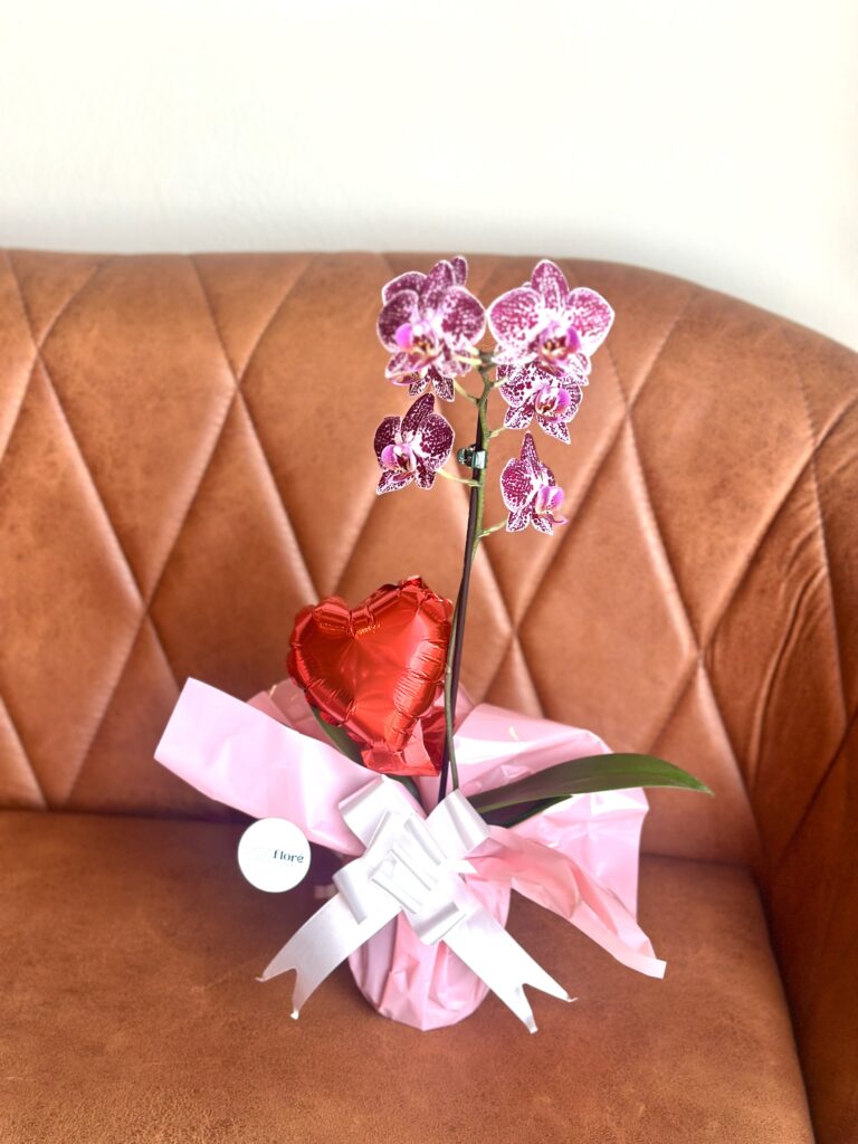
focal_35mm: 48
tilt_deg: -20.0
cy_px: 572
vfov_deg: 39.7
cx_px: 429
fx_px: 1586
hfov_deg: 30.3
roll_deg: -1.2
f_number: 1.78
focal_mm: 6.86
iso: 80
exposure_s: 1/529
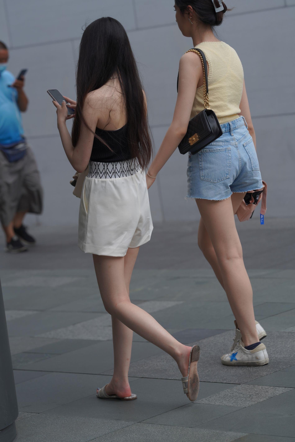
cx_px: 148
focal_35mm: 135
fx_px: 1660
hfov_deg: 10.2
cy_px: 221
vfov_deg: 15.2
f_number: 4
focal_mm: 135
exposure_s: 1/640
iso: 320
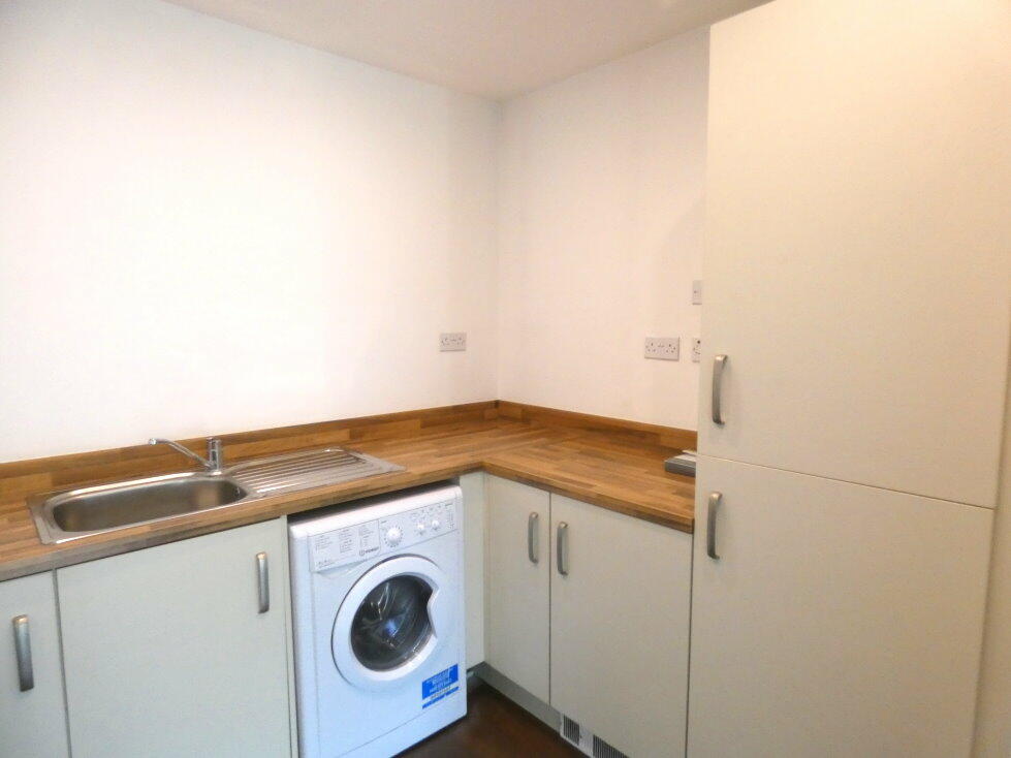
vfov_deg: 66.0
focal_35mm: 20
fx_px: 584
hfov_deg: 81.8
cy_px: 379
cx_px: 506
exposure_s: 1/60
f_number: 2.8
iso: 640
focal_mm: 3.6
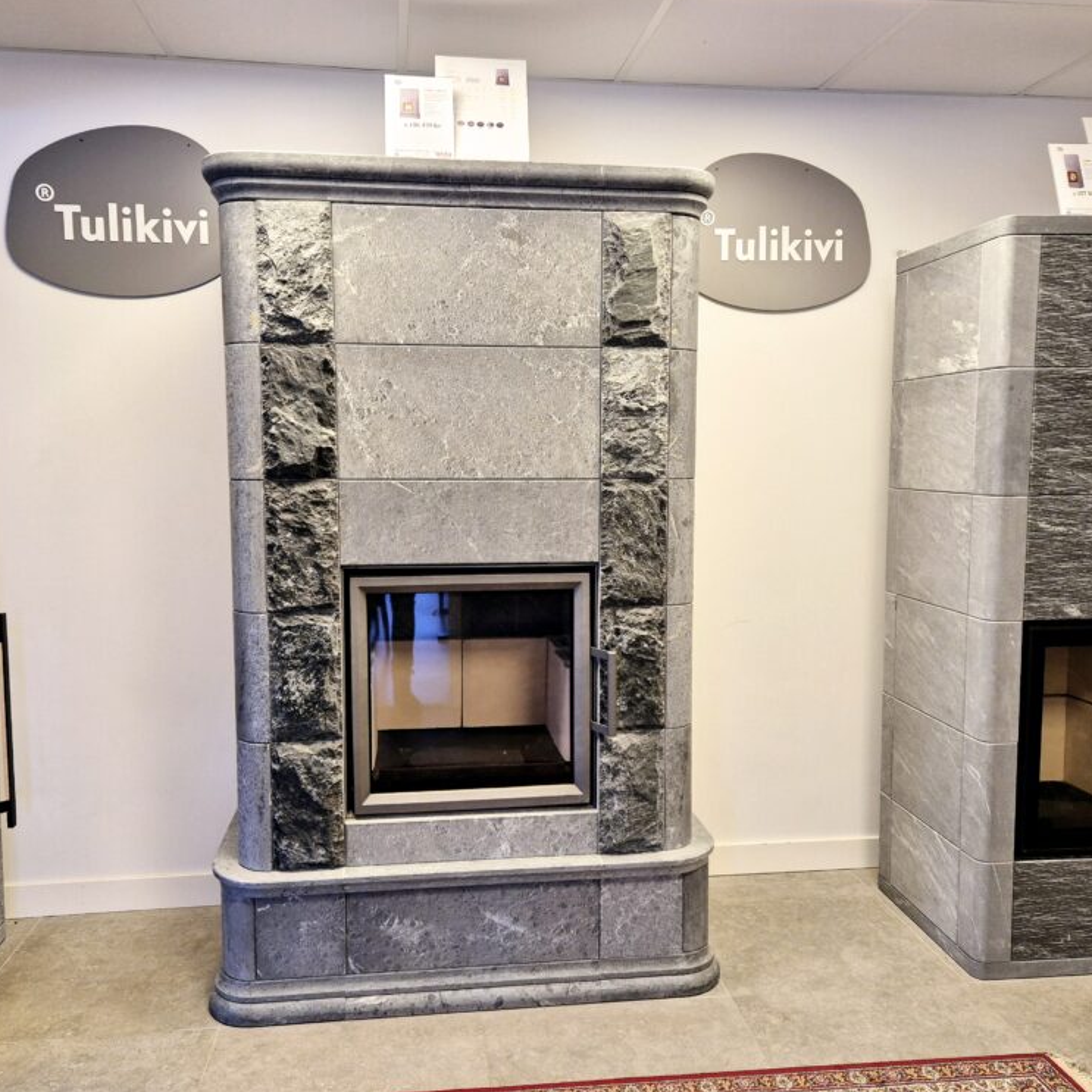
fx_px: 999
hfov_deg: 57.3
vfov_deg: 57.3
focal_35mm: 28
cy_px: 554
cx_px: 532
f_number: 1.8
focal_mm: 5.4
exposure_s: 1/100
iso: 200
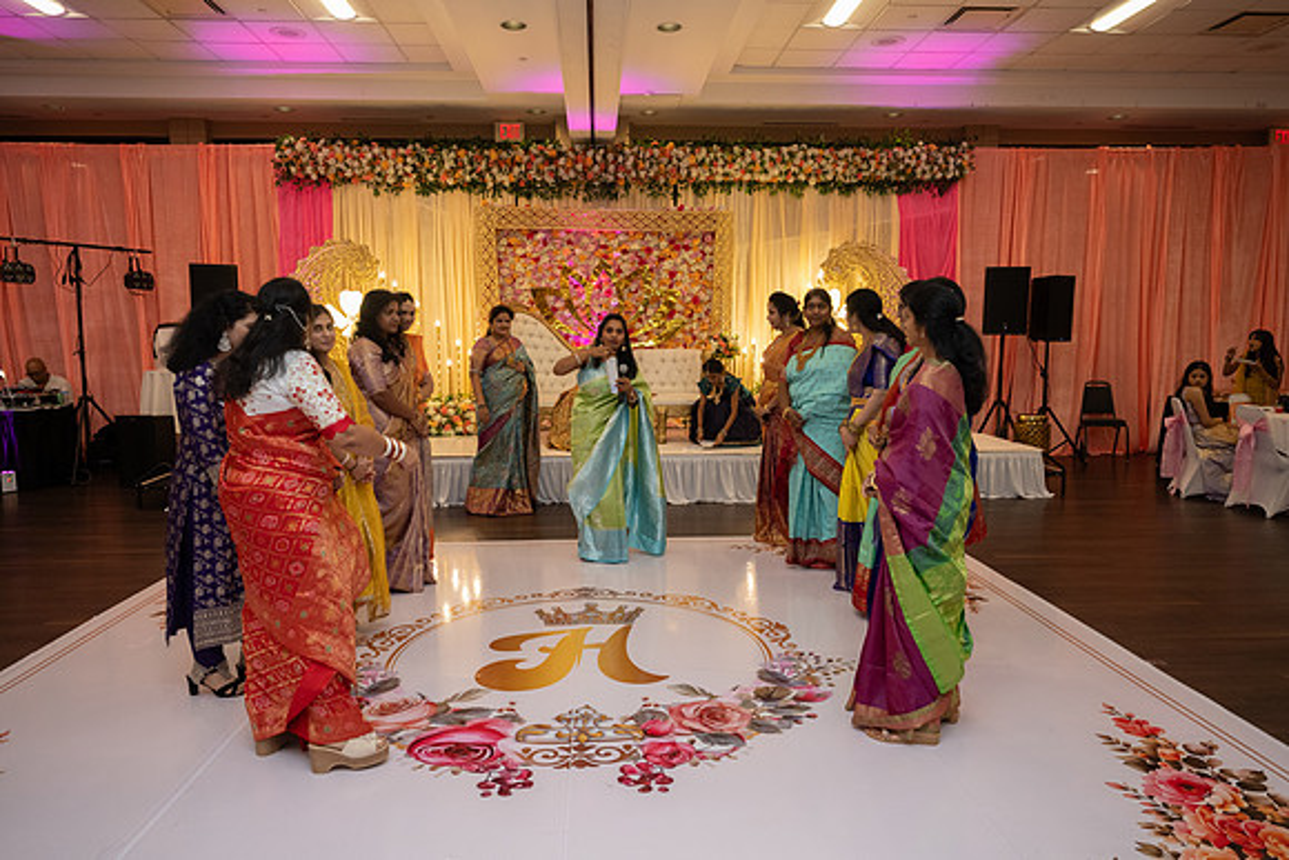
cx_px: 644
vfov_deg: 51.9
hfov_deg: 72.2
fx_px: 883
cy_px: 430
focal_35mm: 25
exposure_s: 1/160
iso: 1250
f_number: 4
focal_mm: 24
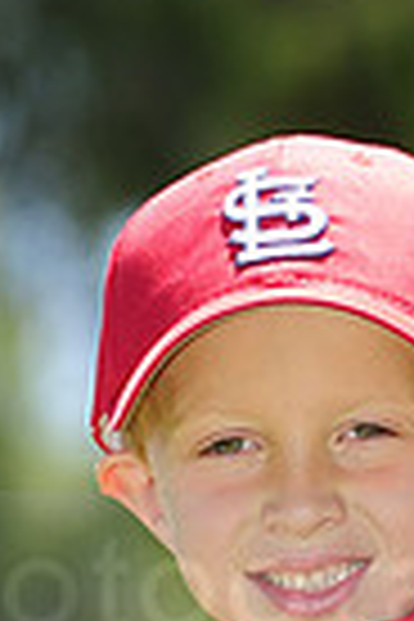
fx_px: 13023
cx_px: 155
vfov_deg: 2.7
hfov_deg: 1.8
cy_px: 554
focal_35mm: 755
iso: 200
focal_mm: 120
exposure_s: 1/800
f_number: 4
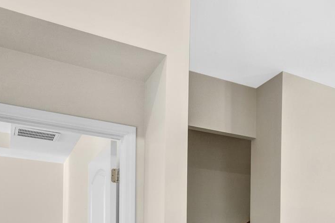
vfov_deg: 27.2
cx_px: 361
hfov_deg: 38.3
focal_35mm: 43
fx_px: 400
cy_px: 274
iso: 250
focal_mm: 10
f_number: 9
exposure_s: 1/5
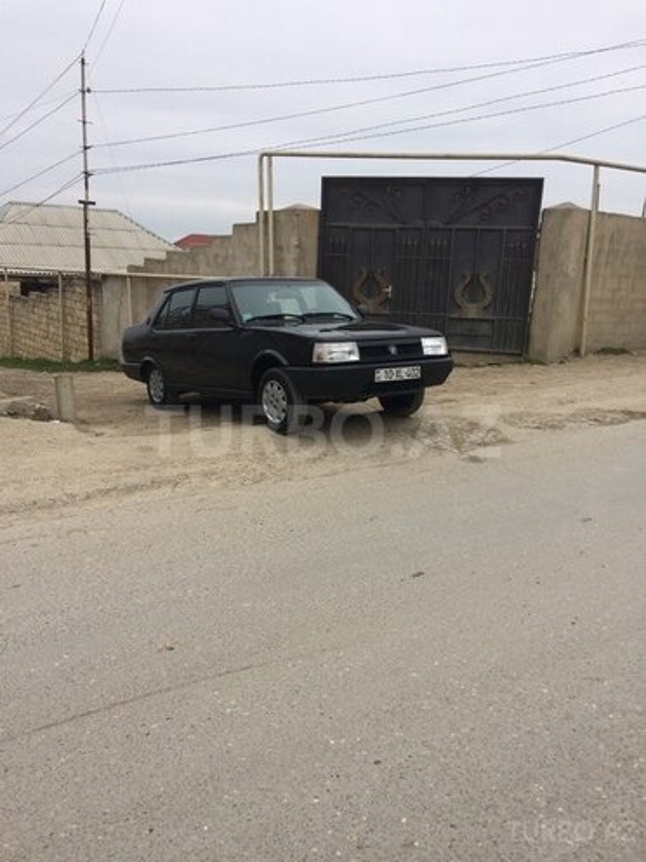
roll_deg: +0.8
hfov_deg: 48.2
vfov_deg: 61.7
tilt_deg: -10.9
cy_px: 431
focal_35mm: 29
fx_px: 722
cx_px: 323
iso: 32
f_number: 2.2
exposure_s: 1/1053
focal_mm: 4.15
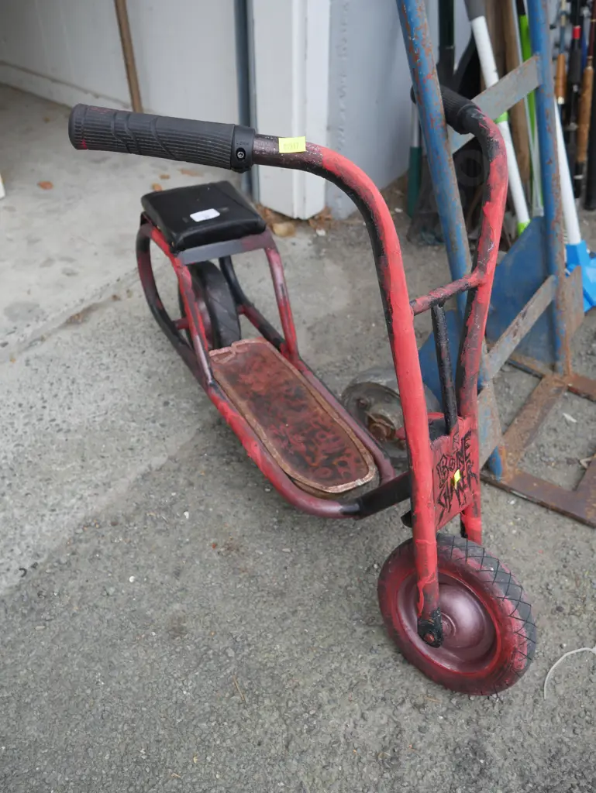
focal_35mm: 32
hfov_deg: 44.2
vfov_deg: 56.8
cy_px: 396
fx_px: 734
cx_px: 298
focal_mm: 16
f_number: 3.6
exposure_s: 1/100
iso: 200
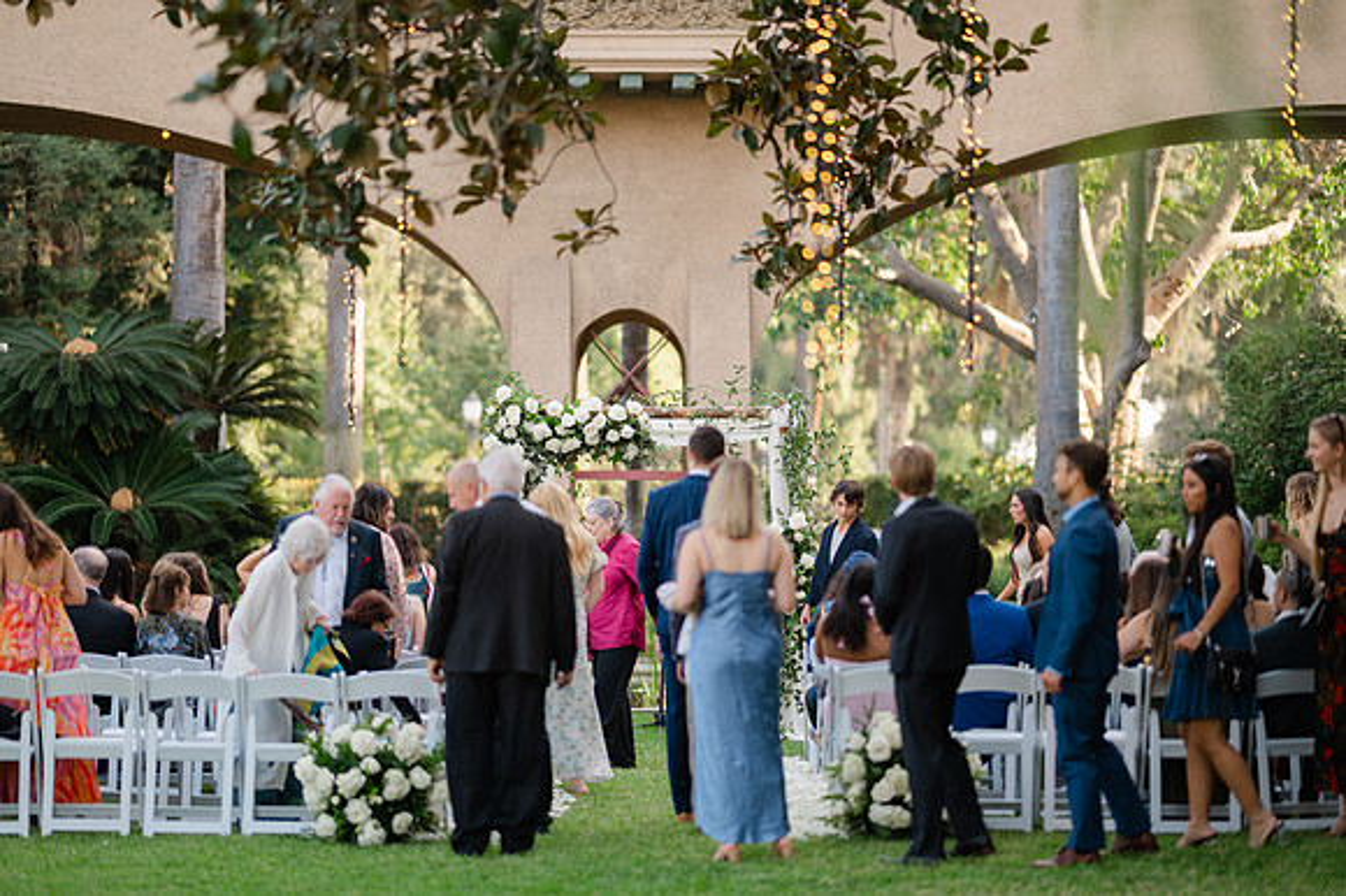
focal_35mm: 106
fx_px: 3952
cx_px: 673
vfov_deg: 12.9
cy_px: 448
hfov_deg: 19.3
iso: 125
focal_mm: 105
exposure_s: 1/800
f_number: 1.4
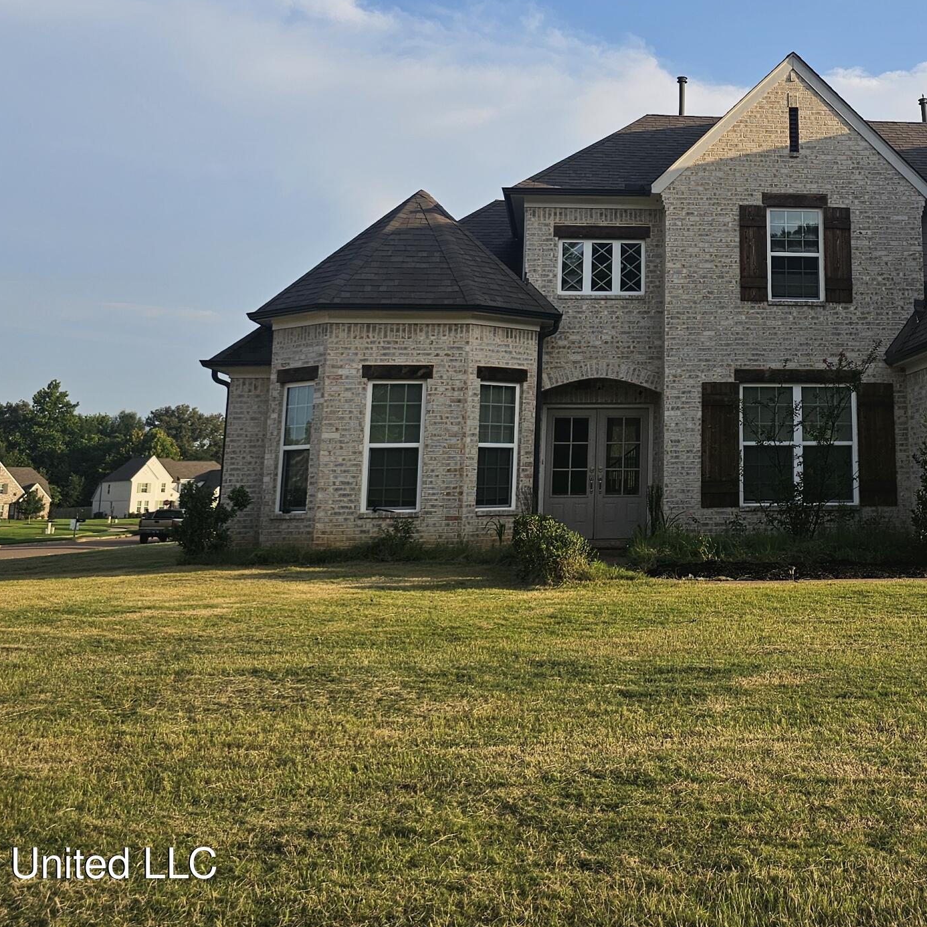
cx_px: 775
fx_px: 1333
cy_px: 180
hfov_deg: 36.7
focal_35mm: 44
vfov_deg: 37.0
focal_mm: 6.3
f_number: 1.7
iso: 10
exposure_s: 1/719
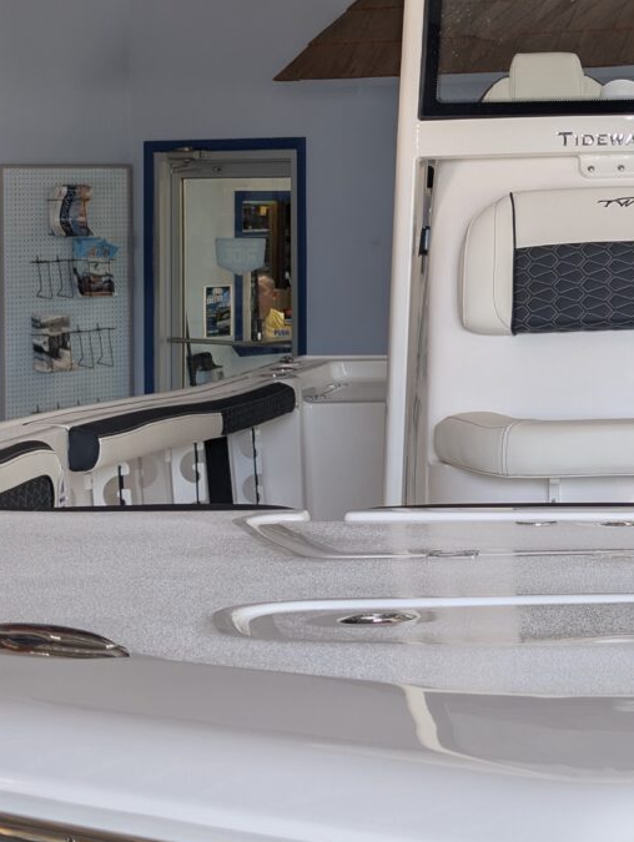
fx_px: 2217
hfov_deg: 16.0
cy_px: 217
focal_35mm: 91
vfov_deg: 21.3
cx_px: 617
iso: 58
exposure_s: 1/132
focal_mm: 6.9
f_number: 1.68
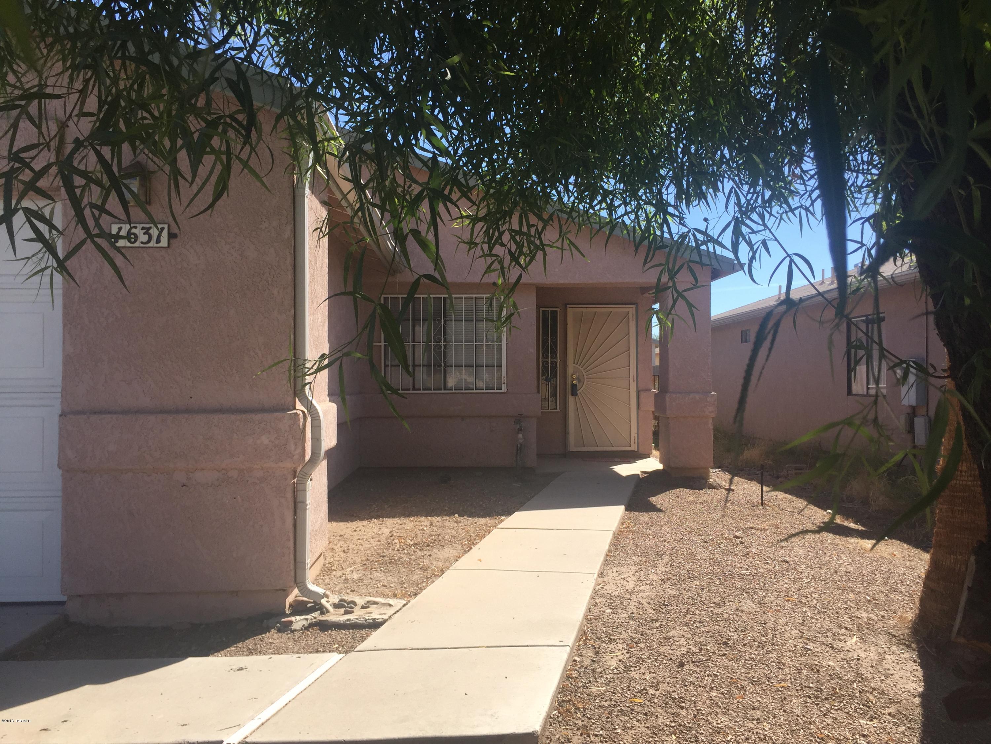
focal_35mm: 29
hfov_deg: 61.7
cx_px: 496
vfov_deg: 48.2
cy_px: 372
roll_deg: -0.8
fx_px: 830
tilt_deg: +1.3
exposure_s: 1/1236
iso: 32
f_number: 2.2
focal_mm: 4.15
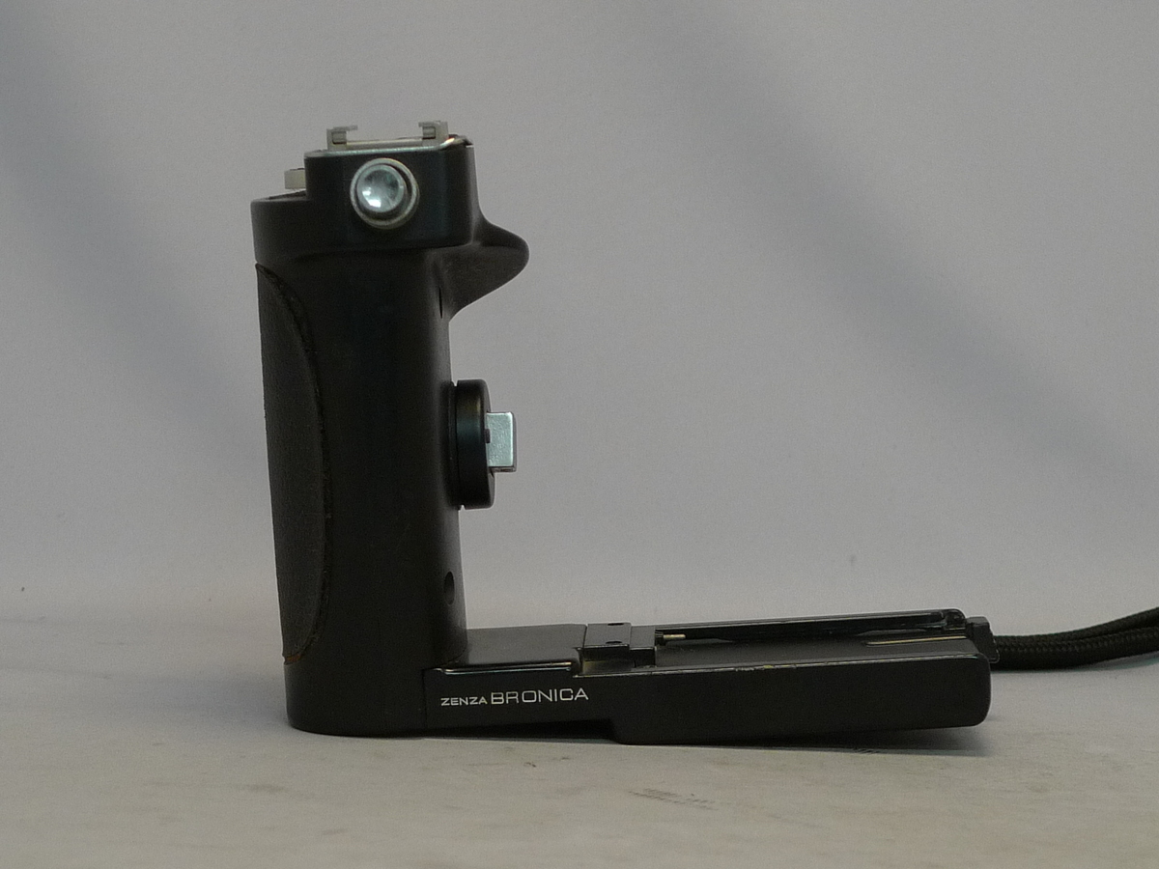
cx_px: 580
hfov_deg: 21.1
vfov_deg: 15.9
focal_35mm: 93
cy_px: 434
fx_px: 3114
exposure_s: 1/100
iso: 200
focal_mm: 11.1
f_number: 2.7
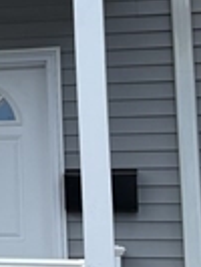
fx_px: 1159
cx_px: -291
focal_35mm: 150
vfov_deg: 13.1
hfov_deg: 8.9
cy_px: 60
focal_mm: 5.96
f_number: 1.6
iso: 50
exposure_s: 1/1799
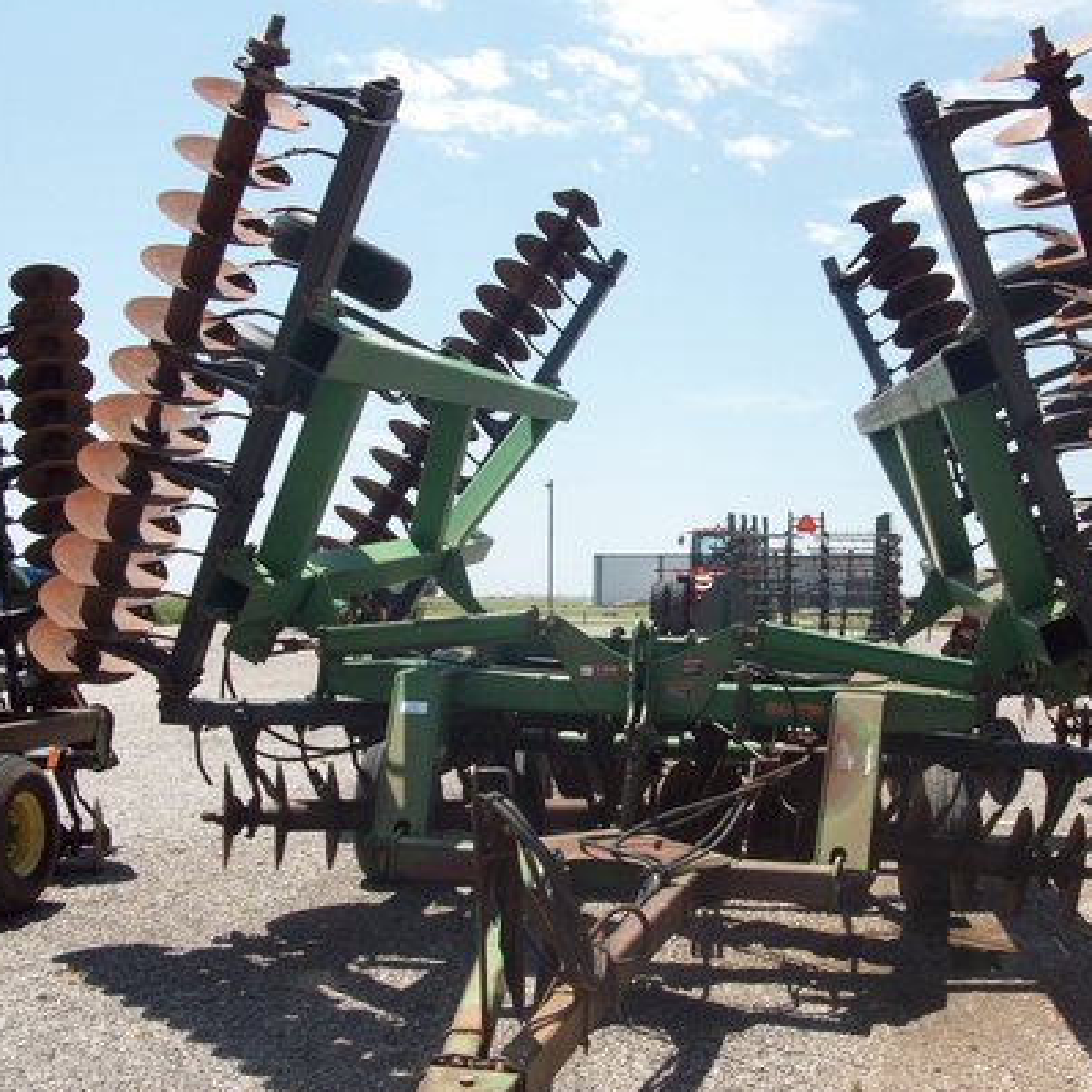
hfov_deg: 40.8
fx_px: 1463
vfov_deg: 40.9
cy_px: 547
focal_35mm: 41
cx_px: 640
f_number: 5.5
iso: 64
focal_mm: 5.7
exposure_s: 1/294
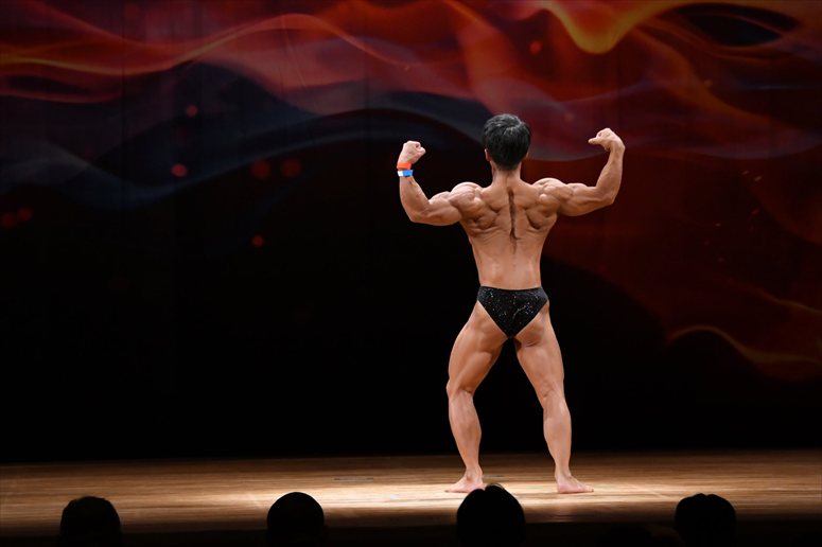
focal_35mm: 202
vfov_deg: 6.8
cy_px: 274
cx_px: 411
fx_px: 4610
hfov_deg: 10.2
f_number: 5.6
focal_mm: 135
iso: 3200
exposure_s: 1/400
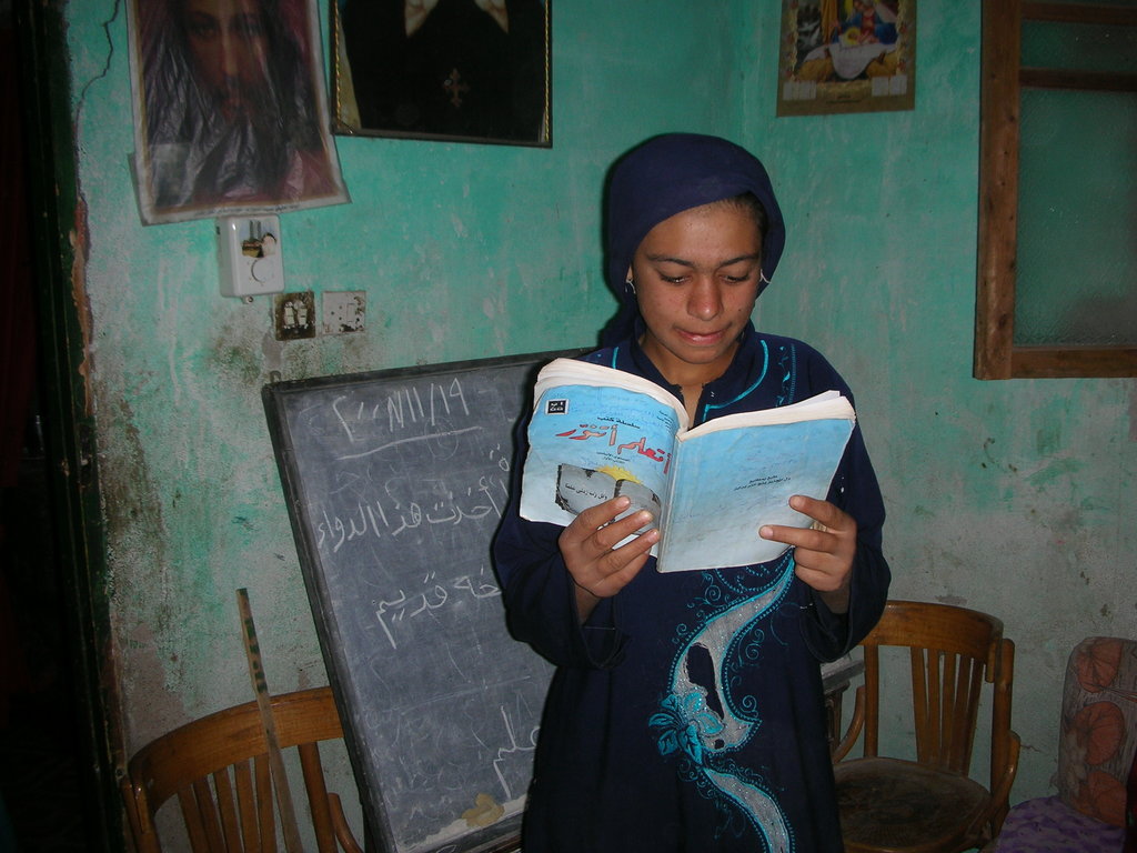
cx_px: 568
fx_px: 1150
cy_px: 426
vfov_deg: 40.7
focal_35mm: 35
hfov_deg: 52.6
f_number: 3
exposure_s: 1/60.1
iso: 50
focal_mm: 5.8
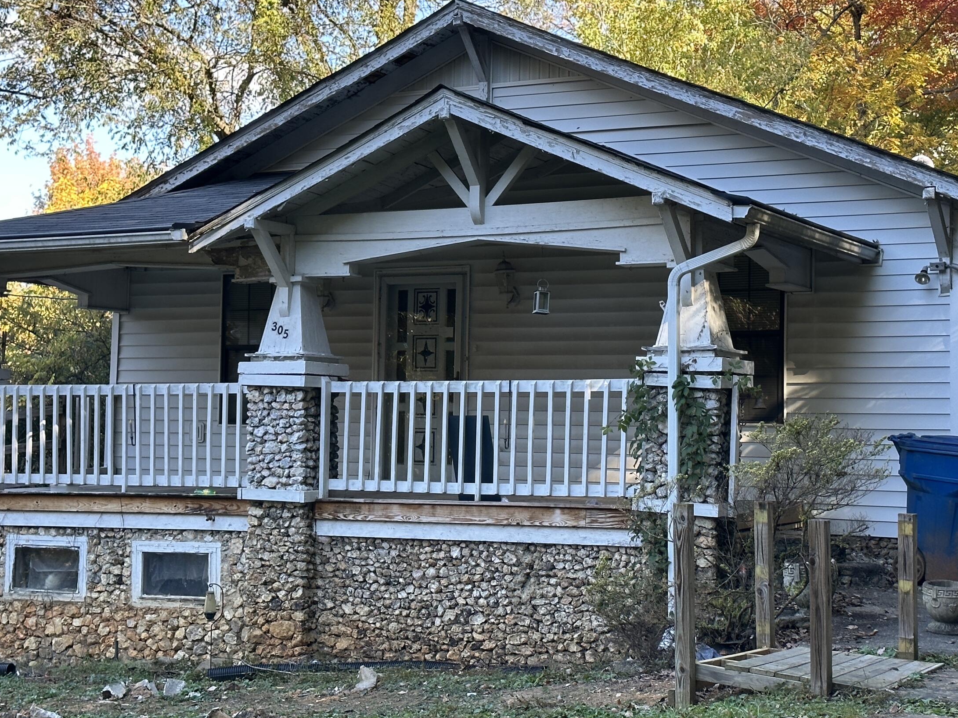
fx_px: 1826
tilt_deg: +3.1
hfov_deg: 29.4
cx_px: 476
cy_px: 331
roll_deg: -1.4
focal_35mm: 66
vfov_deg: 22.2
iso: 64
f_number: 1.78
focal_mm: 6.86
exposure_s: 1/309
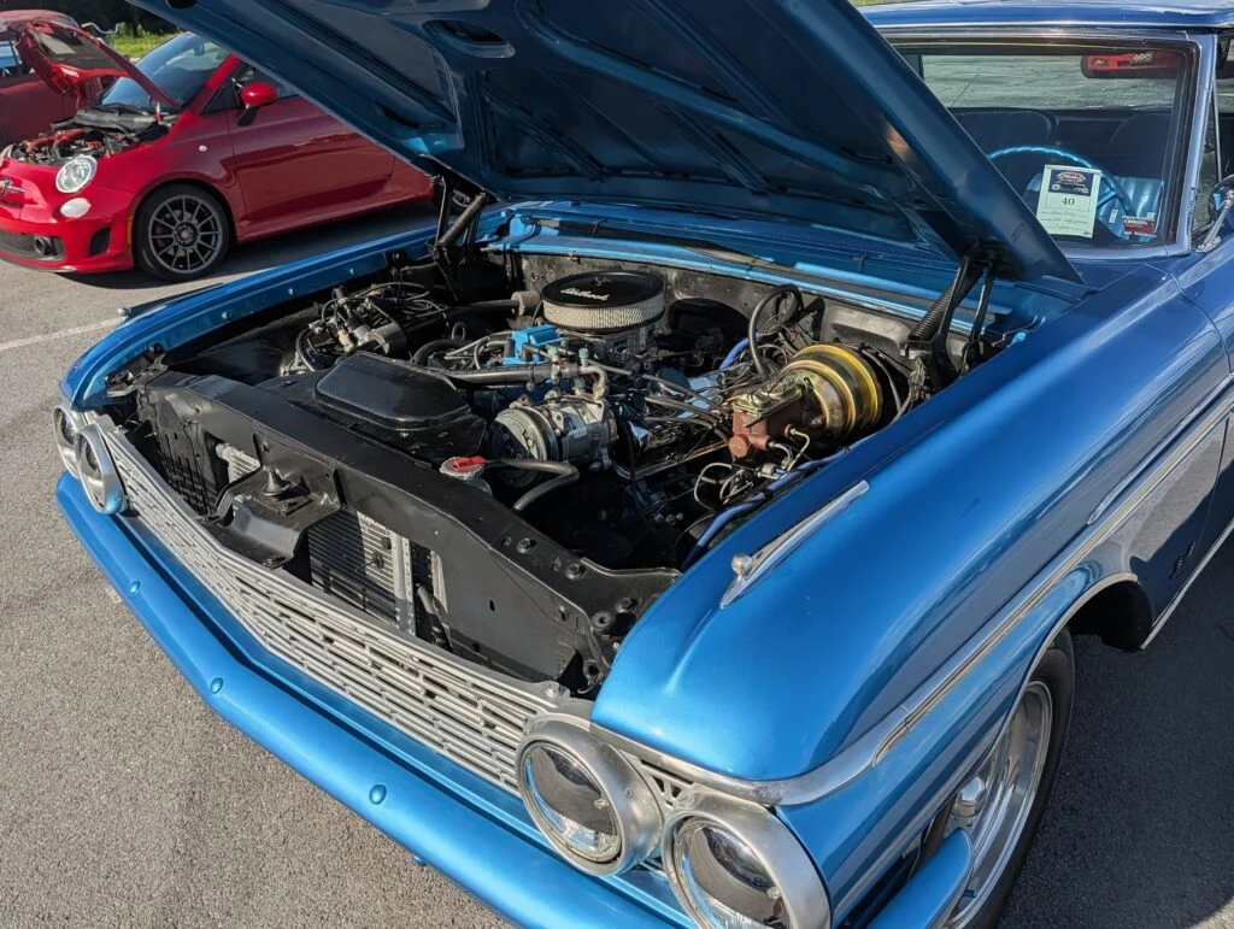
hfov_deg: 71.5
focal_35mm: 24
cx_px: 617
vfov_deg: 56.9
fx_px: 857
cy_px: 464
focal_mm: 6.9
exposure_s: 1/69.5
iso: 22
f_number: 1.68
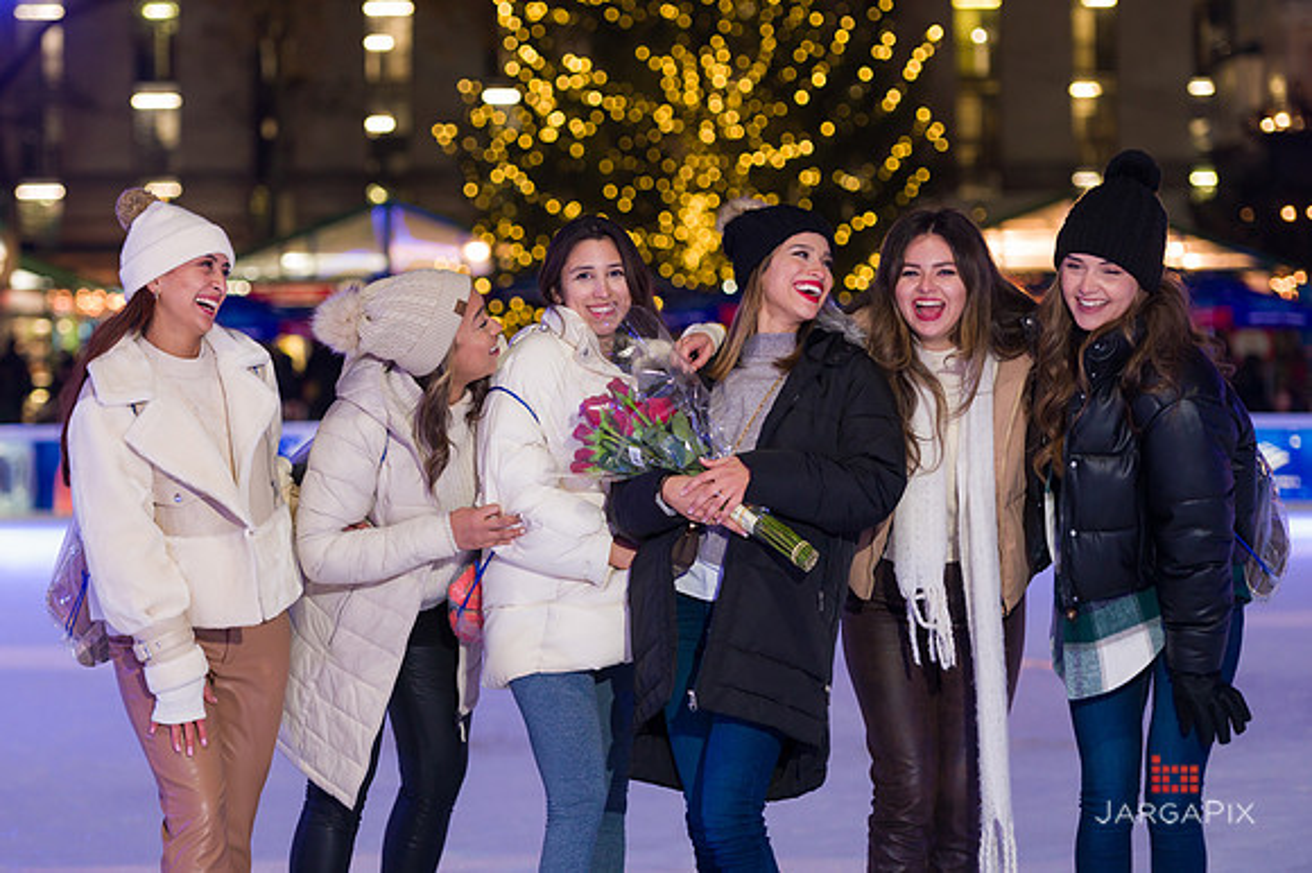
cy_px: 350
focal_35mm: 120
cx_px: 527
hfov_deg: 17.1
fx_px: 4360
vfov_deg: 11.4
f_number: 3.2
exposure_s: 1/200
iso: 2000
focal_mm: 100
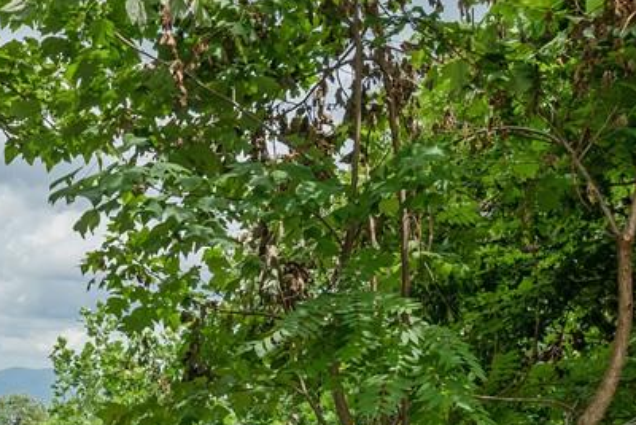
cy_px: 360
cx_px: -176
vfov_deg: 14.3
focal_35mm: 95
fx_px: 1679
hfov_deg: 19.8
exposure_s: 1/1000
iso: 320
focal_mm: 35
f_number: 7.1
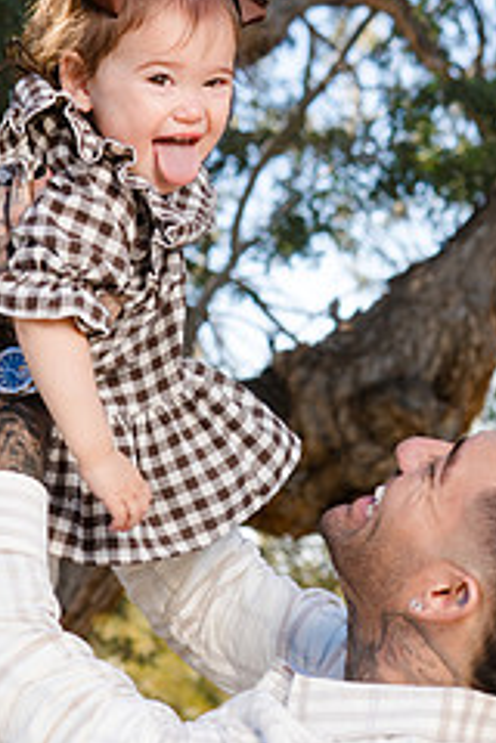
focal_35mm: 131
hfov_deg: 10.5
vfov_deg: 15.6
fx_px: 2707
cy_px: 458
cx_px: 285
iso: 125
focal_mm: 70
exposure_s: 1/250
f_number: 5.6
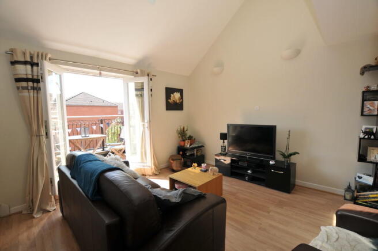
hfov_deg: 100.4
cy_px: 126
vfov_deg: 77.2
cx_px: 189
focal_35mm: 15
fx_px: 157
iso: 200
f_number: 5
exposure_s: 1/80
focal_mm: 10
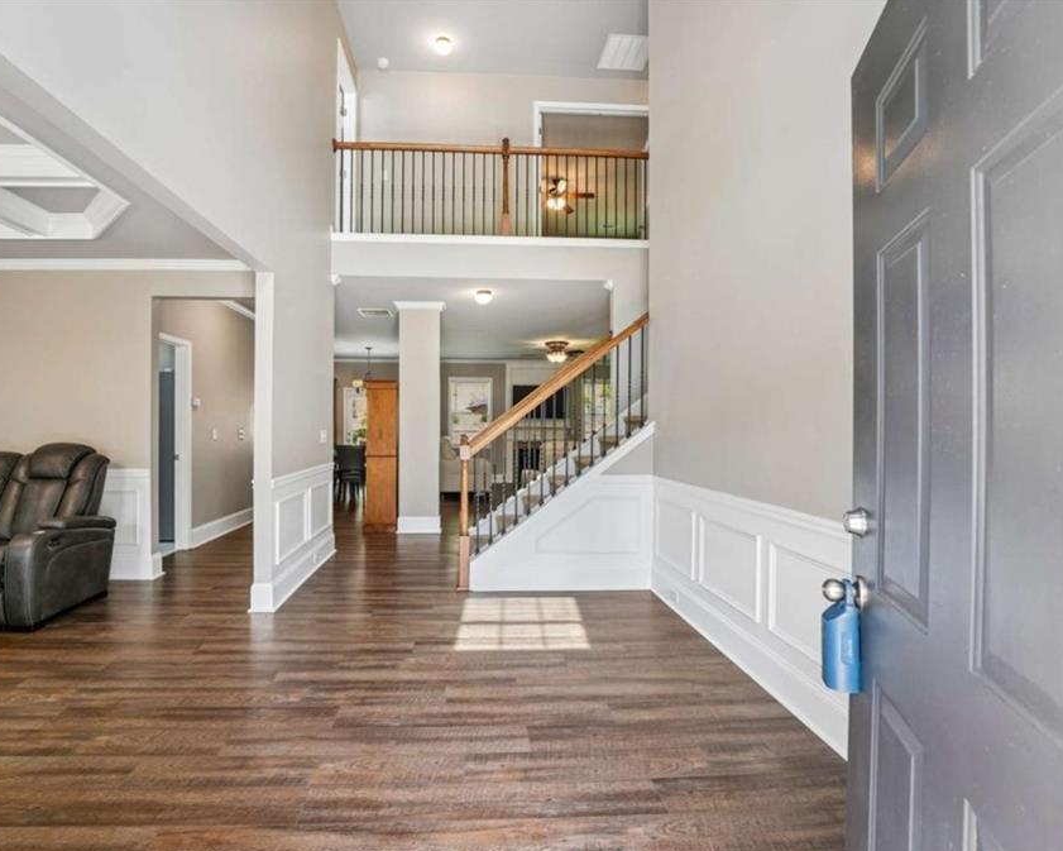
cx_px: 488
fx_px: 503
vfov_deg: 80.4
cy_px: 427
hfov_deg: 92.9
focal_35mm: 16
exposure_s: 1/13
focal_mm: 14
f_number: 8
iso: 320
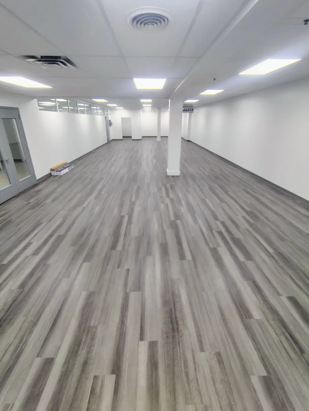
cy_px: 206
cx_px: 154
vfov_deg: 94.5
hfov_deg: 78.1
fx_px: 190
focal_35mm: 16
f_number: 2.2
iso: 235
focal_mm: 2.13
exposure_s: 1/60
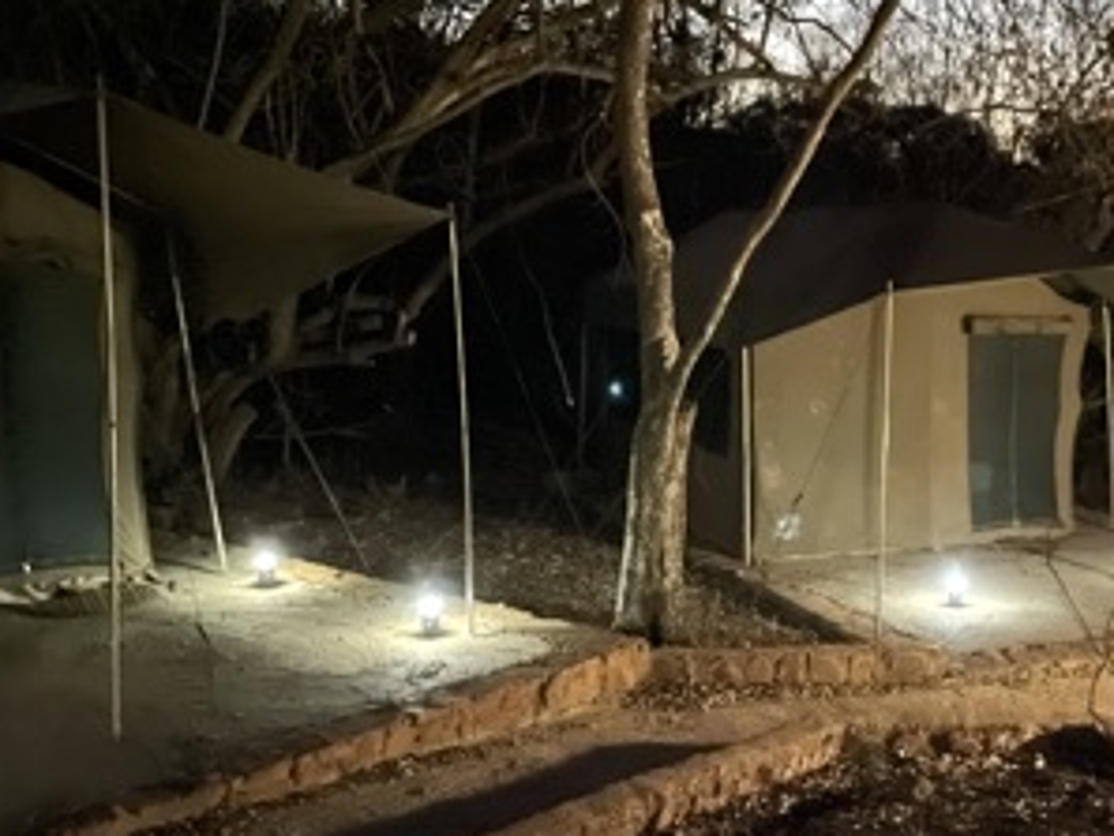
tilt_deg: -9.9
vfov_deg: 34.3
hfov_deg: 43.8
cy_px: 487
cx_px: 784
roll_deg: -0.1
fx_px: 1352
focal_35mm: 42
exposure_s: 1/4
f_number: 1.6
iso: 5000
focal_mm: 4.2
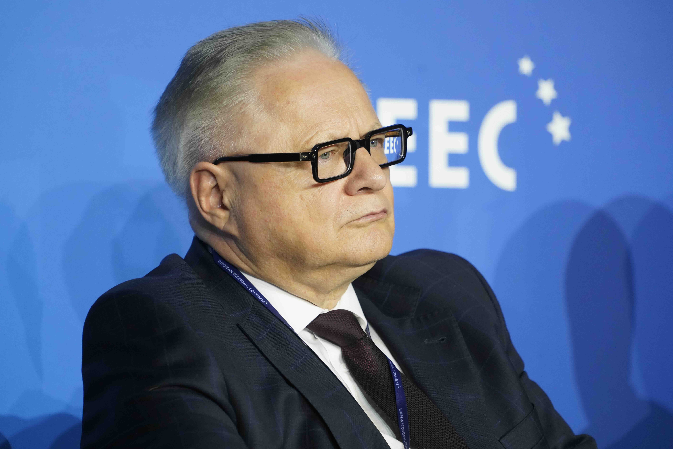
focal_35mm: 400
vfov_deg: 3.4
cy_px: 224
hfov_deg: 5.2
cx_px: 336
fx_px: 7478
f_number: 5.6
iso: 5000
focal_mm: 400
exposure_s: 1/125
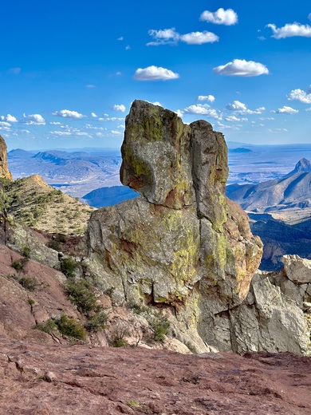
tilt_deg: -6.3
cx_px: 156
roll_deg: +0.5
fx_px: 575
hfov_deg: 30.3
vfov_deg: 39.7
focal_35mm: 48
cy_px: 208
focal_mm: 6.86
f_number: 1.78
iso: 100
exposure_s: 1/5000
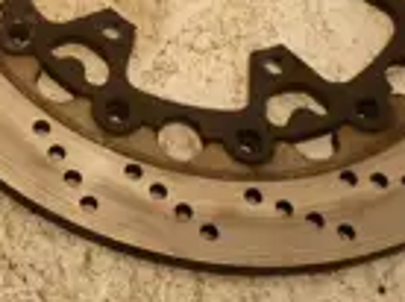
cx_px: -164
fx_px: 1343
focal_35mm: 115
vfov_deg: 12.4
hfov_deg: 16.0
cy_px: -106
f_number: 2.8
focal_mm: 5.5
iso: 80
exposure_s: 1/40
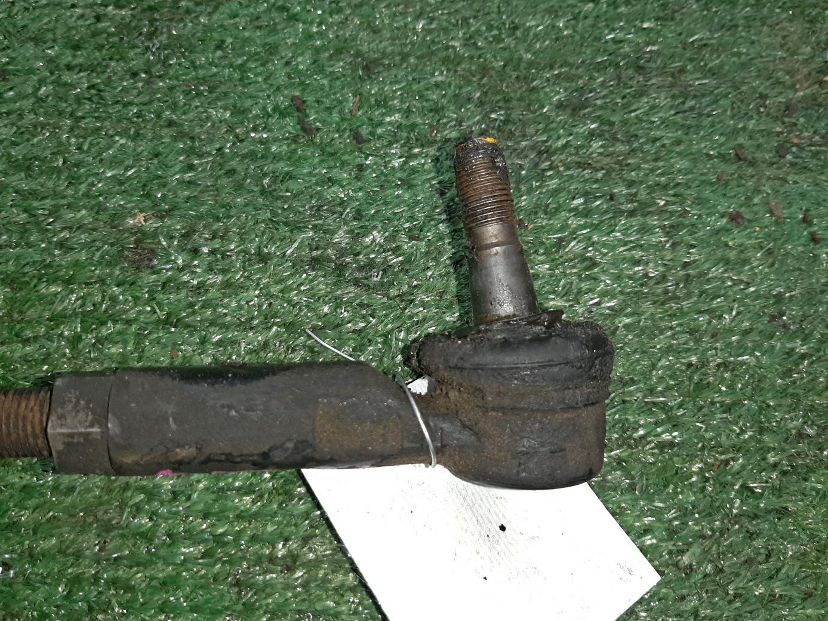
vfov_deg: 51.3
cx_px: 399
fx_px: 646
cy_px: 314
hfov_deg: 65.3
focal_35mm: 27
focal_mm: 3.93
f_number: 1.7
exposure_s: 1/50
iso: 89
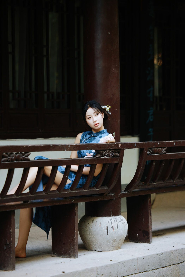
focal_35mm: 123
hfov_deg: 11.1
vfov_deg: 16.7
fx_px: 948
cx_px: 92
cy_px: 138
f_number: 2.8
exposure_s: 1/200
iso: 1250
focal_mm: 124
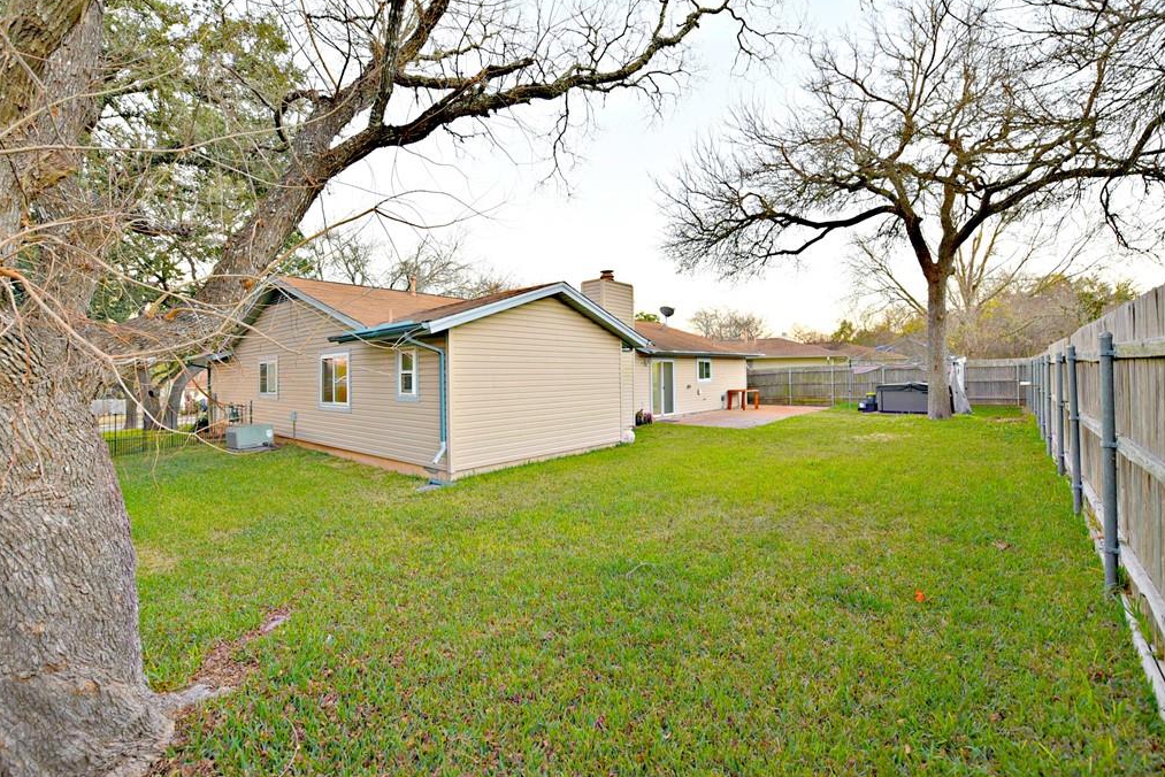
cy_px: 367
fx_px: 486
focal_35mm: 15
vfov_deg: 77.3
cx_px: 562
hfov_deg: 100.3
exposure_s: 1/60
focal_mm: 14
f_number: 4
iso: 400
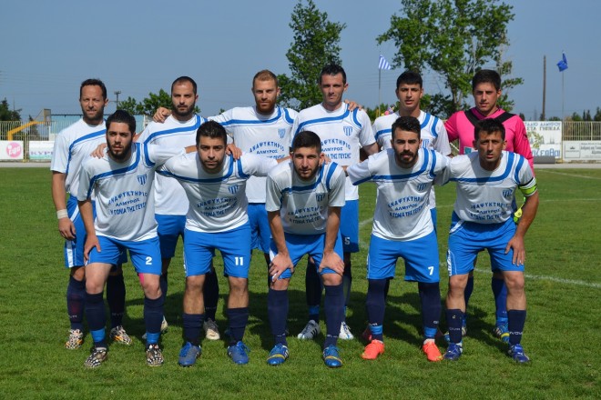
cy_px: 200
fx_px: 1052
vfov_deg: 21.6
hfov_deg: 31.9
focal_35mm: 63
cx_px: 300
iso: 360
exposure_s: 1/2000
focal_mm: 42
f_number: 7.1
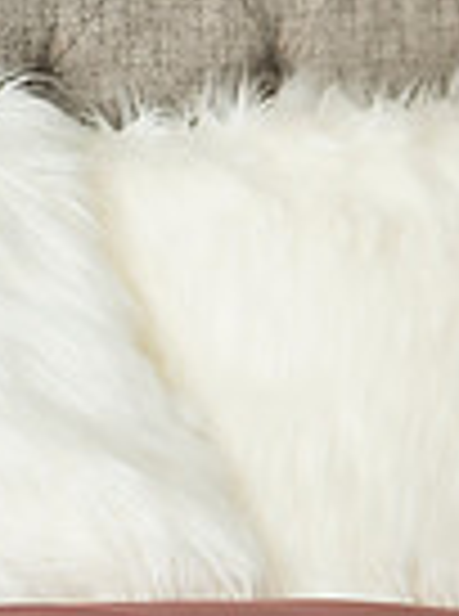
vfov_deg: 9.6
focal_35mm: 206
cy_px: 528
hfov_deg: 6.7
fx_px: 3659
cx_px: 1232
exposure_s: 1/125
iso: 100
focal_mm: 50
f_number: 2.8
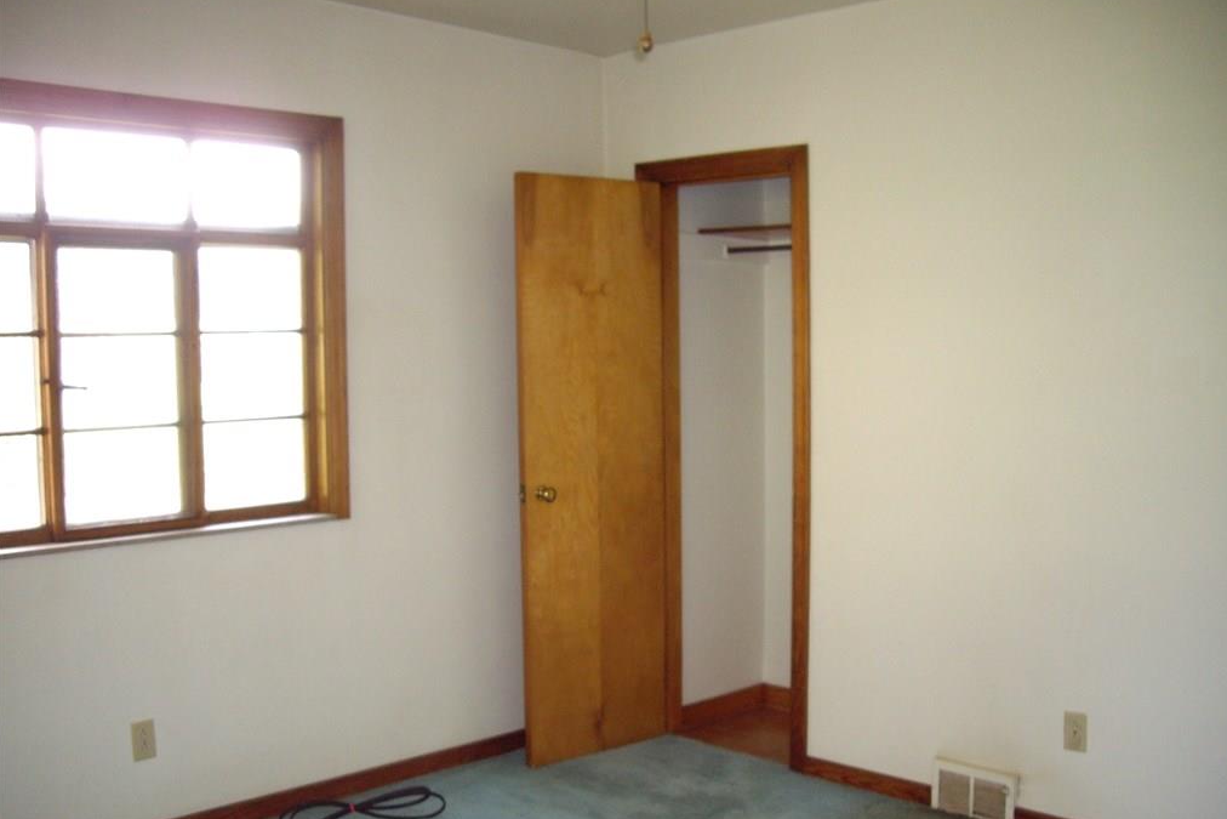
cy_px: 454
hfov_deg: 48.5
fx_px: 1363
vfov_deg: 33.4
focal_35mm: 40
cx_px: 617
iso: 200
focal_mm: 6.2
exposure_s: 1/40
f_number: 2.7
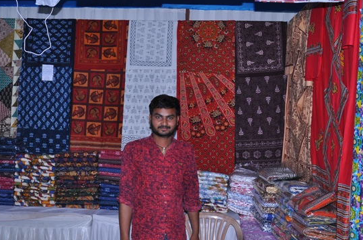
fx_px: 403
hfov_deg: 48.5
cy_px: 106
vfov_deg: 33.2
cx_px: 194
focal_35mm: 40
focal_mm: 18
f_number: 8
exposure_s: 1/125
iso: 320
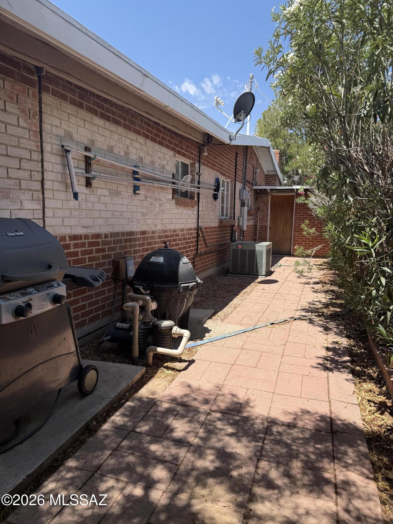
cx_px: 196
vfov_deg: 71.6
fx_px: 363
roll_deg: -1.8
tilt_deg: -5.7
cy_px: 262
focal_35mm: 24
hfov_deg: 56.8
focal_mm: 6.76
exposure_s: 1/2370
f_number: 1.78
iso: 80
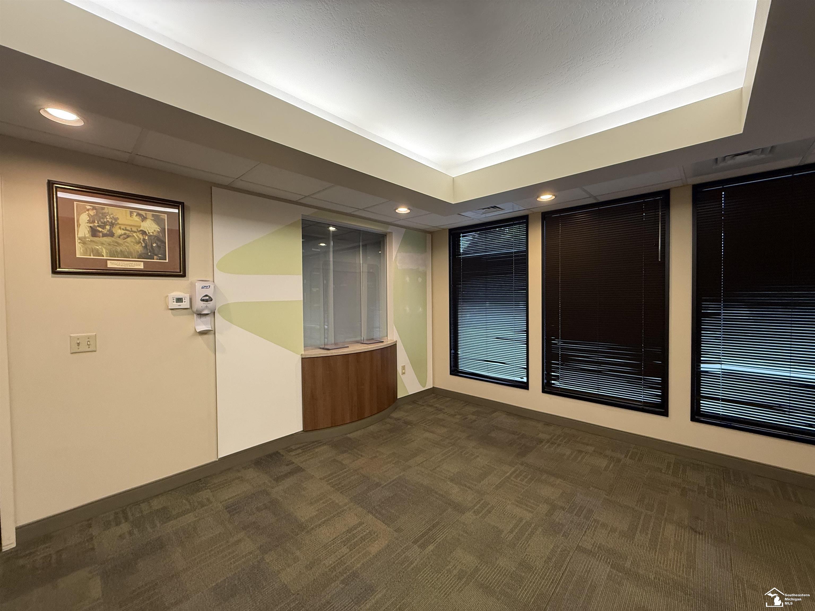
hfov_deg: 102.1
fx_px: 330
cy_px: 306
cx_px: 408
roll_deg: +0.5
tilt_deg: -1.3
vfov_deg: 85.7
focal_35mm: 14
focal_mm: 2.22
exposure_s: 1/60
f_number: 2.2
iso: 250
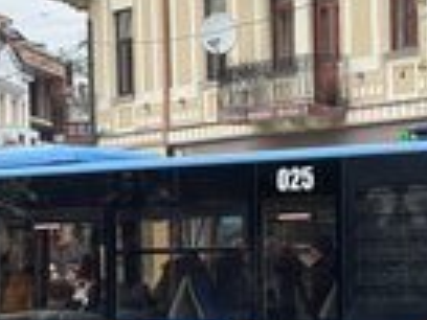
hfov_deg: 12.4
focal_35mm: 159
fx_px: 1961
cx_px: 132
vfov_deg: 9.3
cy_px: 232
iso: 64
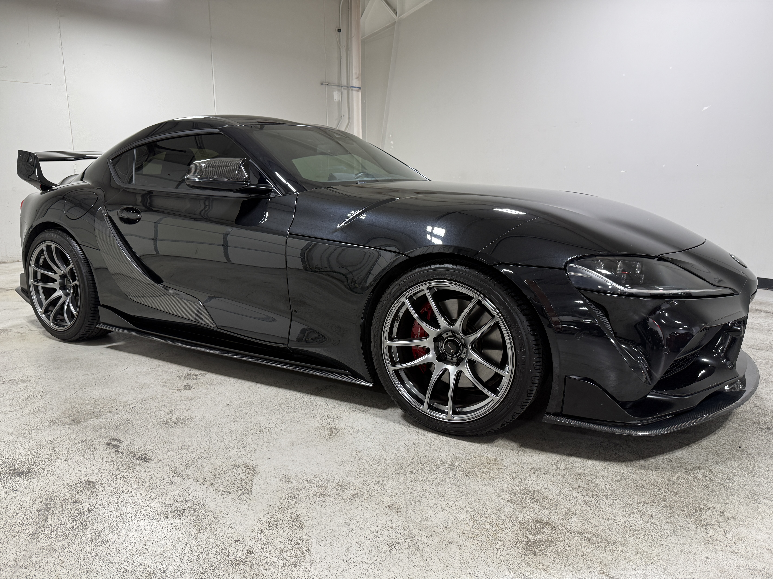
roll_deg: -0.1
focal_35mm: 24
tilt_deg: -11.4
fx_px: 536
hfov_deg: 71.6
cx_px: 386
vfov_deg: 56.8
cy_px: 290
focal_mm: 6.76
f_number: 1.78
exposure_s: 1/120
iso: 125
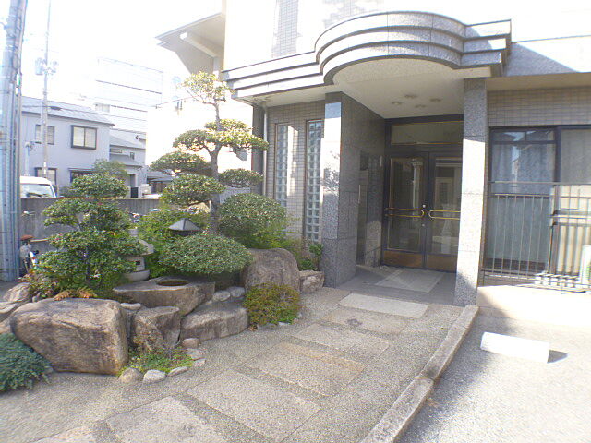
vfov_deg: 44.2
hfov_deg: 56.8
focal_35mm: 32
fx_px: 546
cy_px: 222
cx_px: 296
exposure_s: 1/125
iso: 100
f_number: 2.9
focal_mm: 5.7
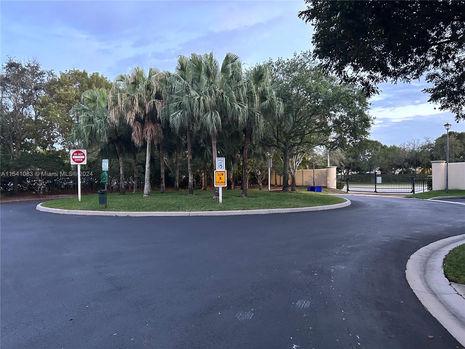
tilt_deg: -0.4
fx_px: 349
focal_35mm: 26
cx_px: 232
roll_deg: +0.0
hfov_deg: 67.3
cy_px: 174
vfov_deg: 53.1
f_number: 1.5
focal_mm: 5.7
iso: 500
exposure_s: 1/40
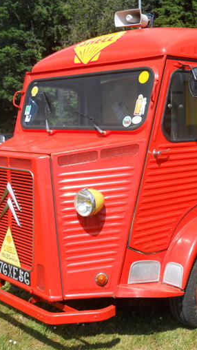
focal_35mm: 42
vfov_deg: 48.3
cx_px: 143
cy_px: 178
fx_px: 390
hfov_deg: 28.0
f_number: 5.4
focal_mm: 5
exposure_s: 1/320
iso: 80
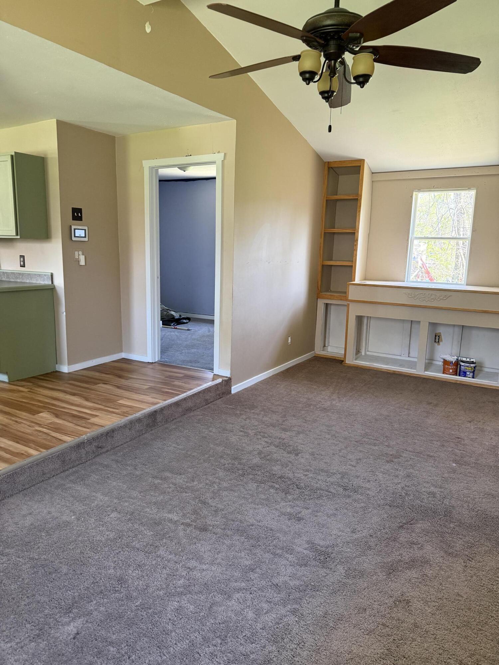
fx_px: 461
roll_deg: -1.8
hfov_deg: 56.8
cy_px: 332
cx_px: 250
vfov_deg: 71.6
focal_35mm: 24
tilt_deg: -9.3
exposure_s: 1/60
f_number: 1.78
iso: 250
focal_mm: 6.76
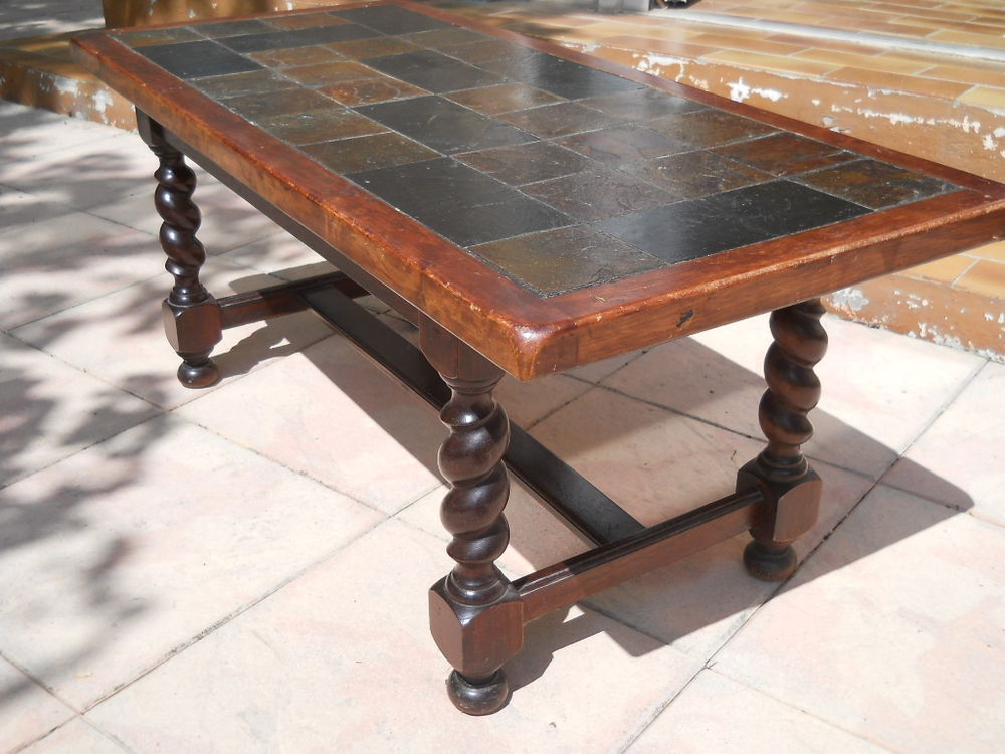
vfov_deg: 35.1
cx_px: 502
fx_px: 1190
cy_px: 377
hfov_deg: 45.8
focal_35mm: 41
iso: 80
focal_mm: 6.72
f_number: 5.5
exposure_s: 1/400
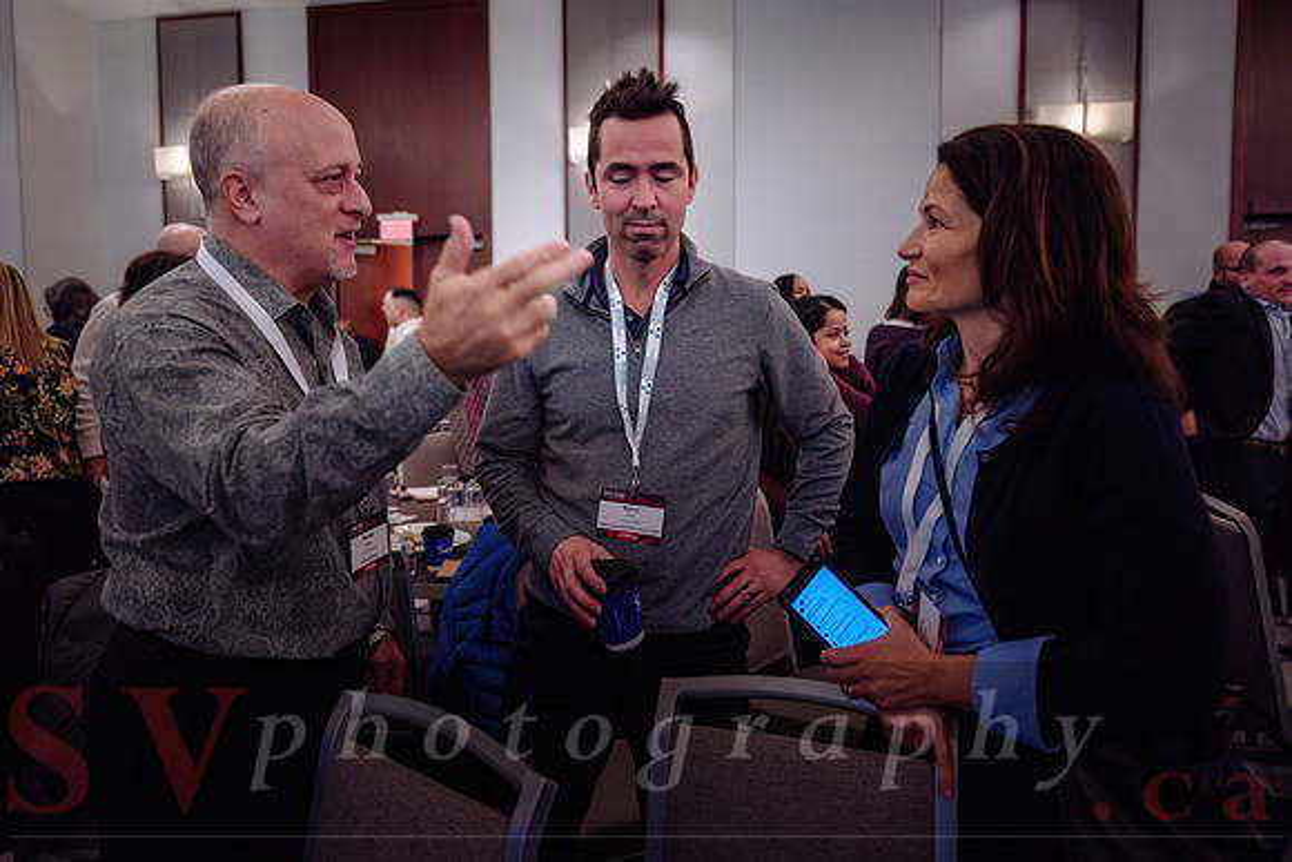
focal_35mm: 26
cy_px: 405
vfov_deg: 50.1
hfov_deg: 70.0
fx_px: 922
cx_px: 646
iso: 3200
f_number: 2.8
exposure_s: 1/200
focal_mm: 24
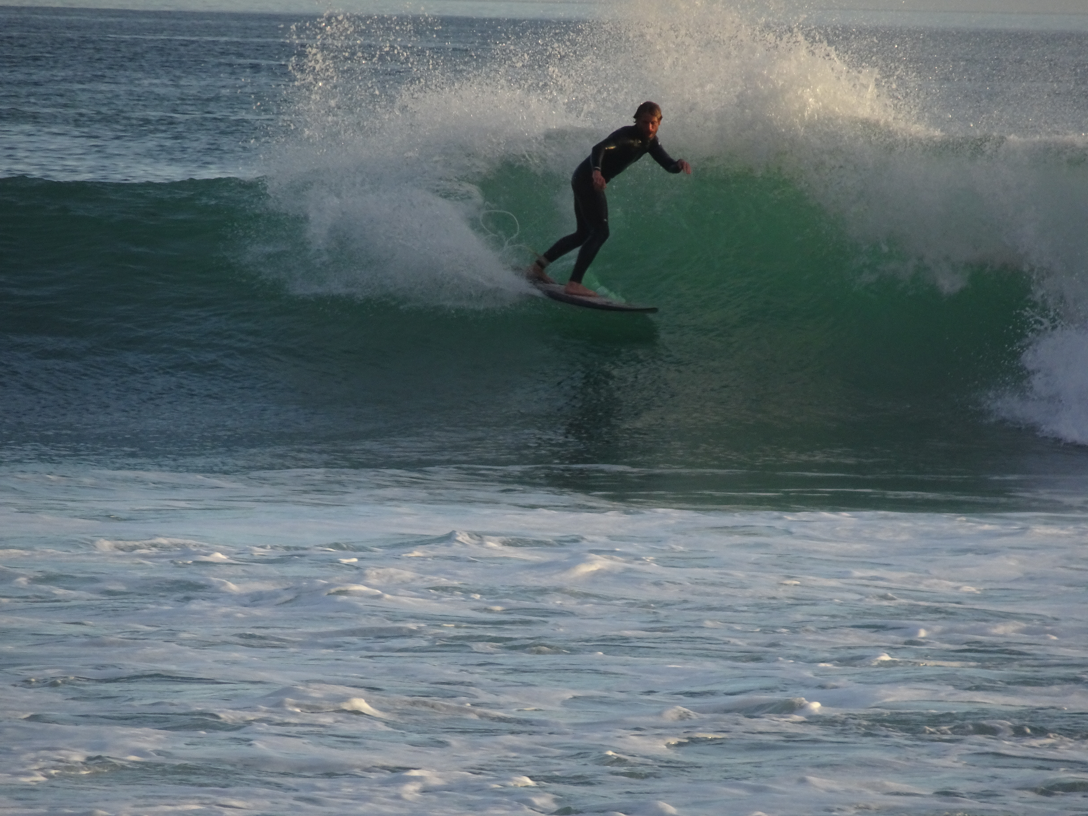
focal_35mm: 453
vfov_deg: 3.3
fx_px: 14238
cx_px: 544
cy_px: 408
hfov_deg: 4.4
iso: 160
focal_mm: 77.35
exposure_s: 1/250
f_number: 6.3
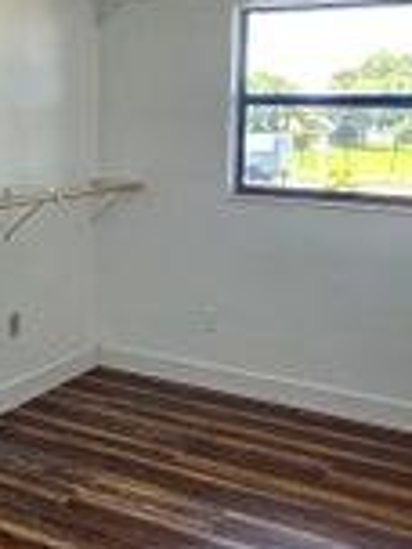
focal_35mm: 41
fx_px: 651
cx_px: 173
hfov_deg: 35.1
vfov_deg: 45.5
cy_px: 217
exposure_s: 1/60.2
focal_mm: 2.2
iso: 125
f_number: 2.2
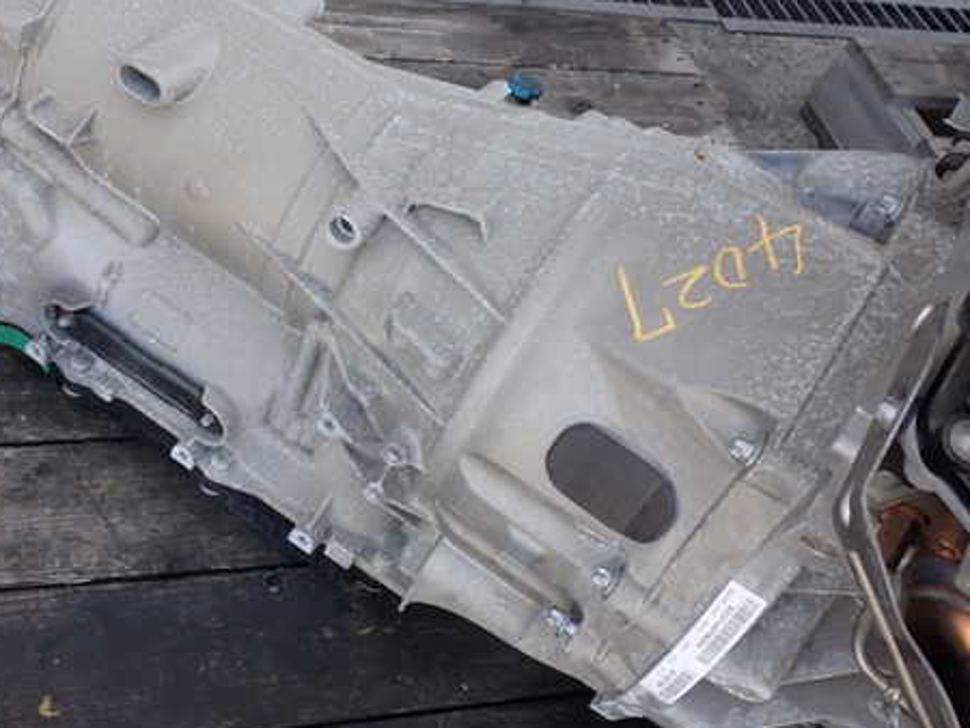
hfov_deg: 46.2
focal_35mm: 40
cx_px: 341
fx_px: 1121
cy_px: 327
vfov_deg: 36.0
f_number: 3.2
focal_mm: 5.4
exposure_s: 1/100
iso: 100
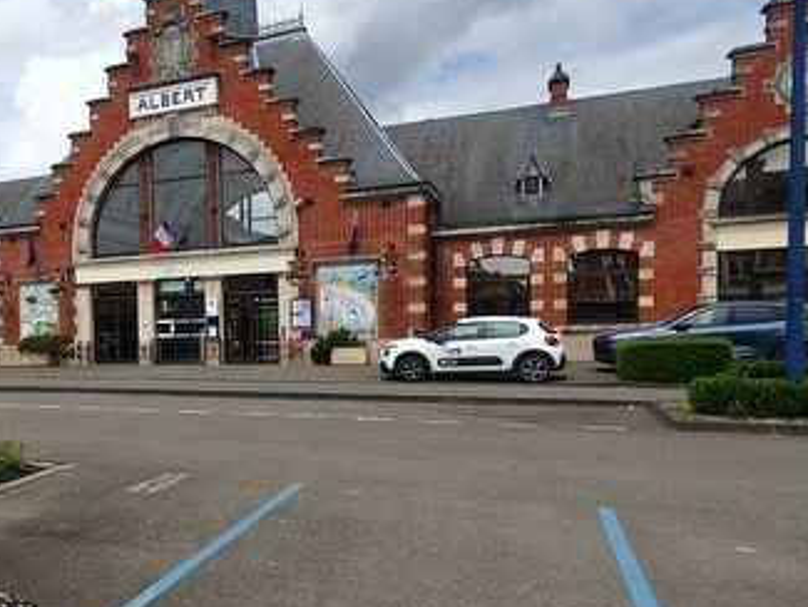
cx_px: 99
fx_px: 747
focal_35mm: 32
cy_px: 351
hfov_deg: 51.1
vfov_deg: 44.0
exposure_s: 1/1228
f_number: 2.2
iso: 50
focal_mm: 1.8
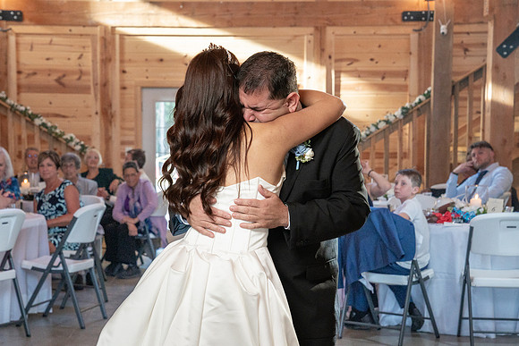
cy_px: 204
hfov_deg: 26.7
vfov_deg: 18.0
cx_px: 227
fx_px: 1091
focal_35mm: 76
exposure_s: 1/200
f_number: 5.6
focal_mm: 64
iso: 2000
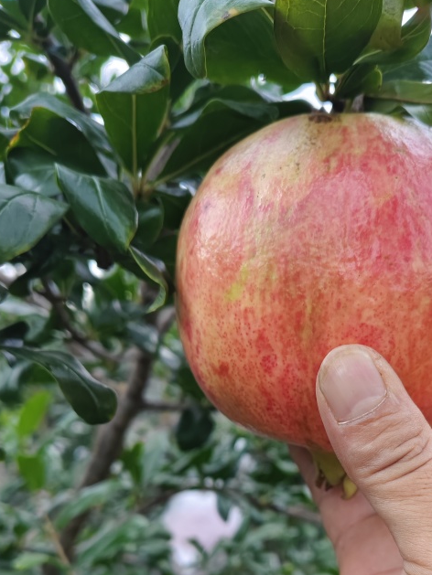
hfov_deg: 36.3
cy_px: 459
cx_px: 297
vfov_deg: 45.5
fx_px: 649
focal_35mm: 39
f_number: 1.88
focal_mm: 5.56
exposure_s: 1/636
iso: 314
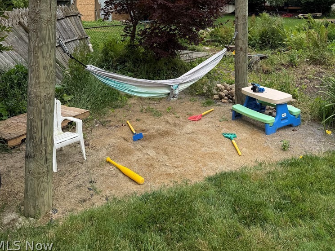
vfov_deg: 39.9
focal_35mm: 33
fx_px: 319
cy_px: 26
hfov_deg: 55.3
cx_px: 164
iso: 80
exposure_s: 1/3425
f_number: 1.78
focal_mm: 6.76
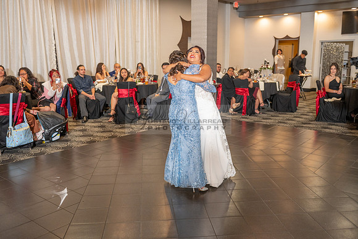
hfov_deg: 55.8
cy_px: 120
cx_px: 179
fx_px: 338
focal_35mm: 34
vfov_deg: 38.9
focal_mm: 34
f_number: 3.5
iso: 800
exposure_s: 1/125
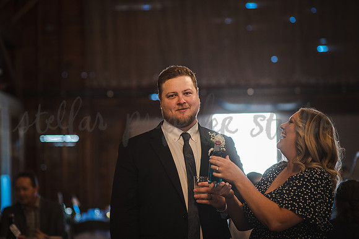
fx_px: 847
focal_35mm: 85
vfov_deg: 16.1
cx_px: 180
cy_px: 120
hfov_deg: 23.9
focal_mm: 85
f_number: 2
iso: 1600
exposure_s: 1/200
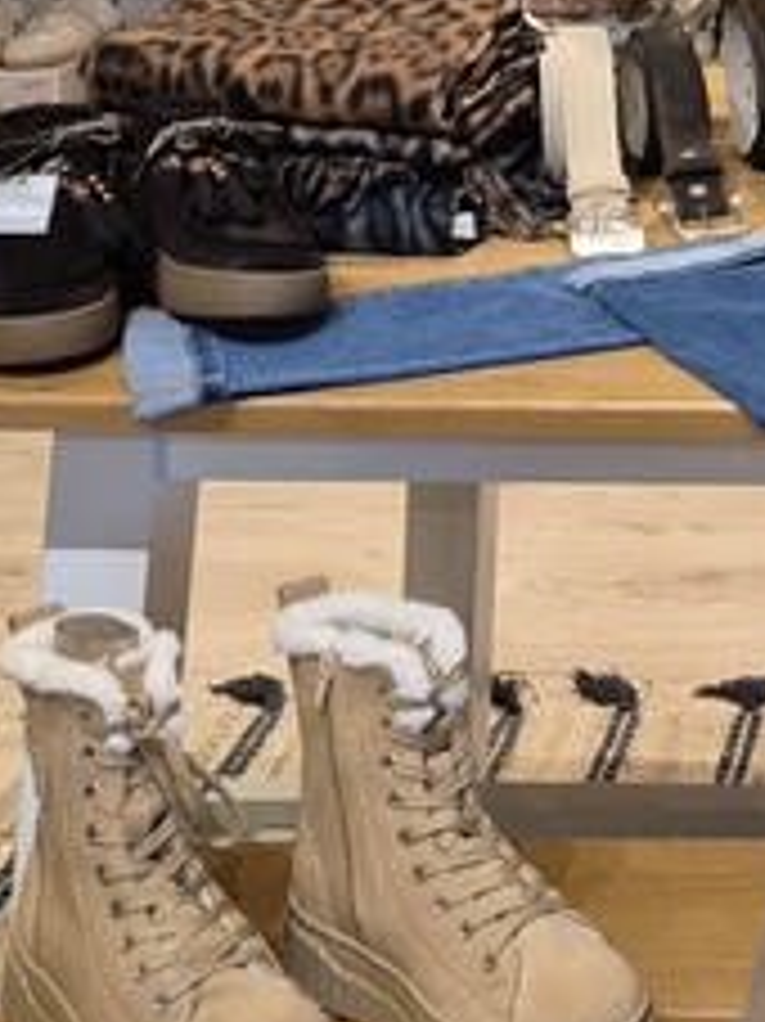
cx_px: 1098
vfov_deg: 23.2
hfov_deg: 17.5
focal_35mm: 77
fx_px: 2271
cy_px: -203
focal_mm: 5.4
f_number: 1.8
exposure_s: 1/100
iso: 500
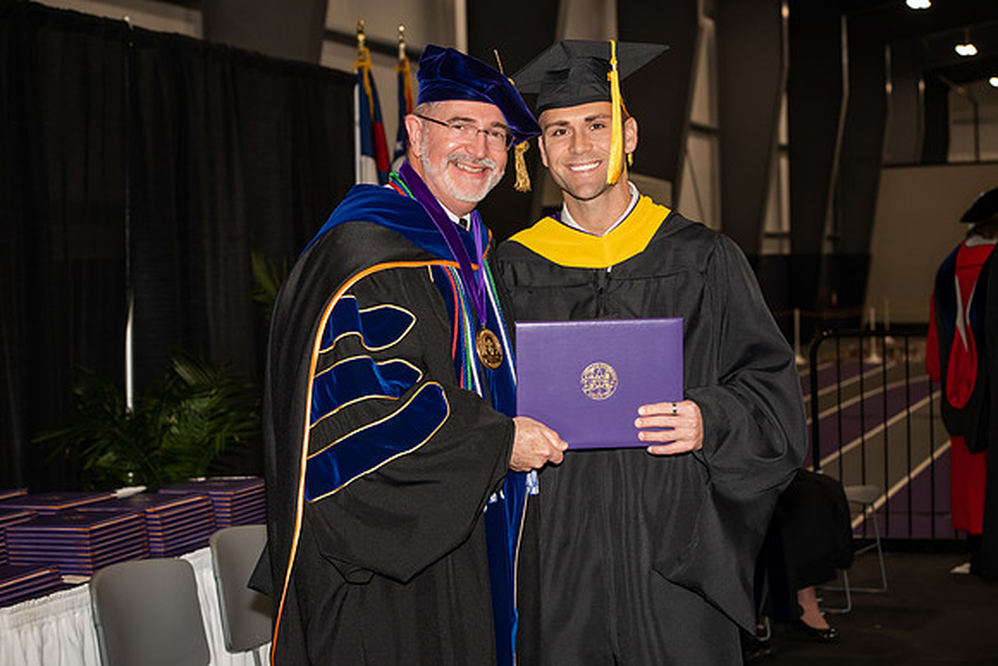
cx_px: 499
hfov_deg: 28.8
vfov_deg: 19.5
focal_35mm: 70
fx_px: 1941
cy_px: 333
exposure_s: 1/200
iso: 1000
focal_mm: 70
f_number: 5.6
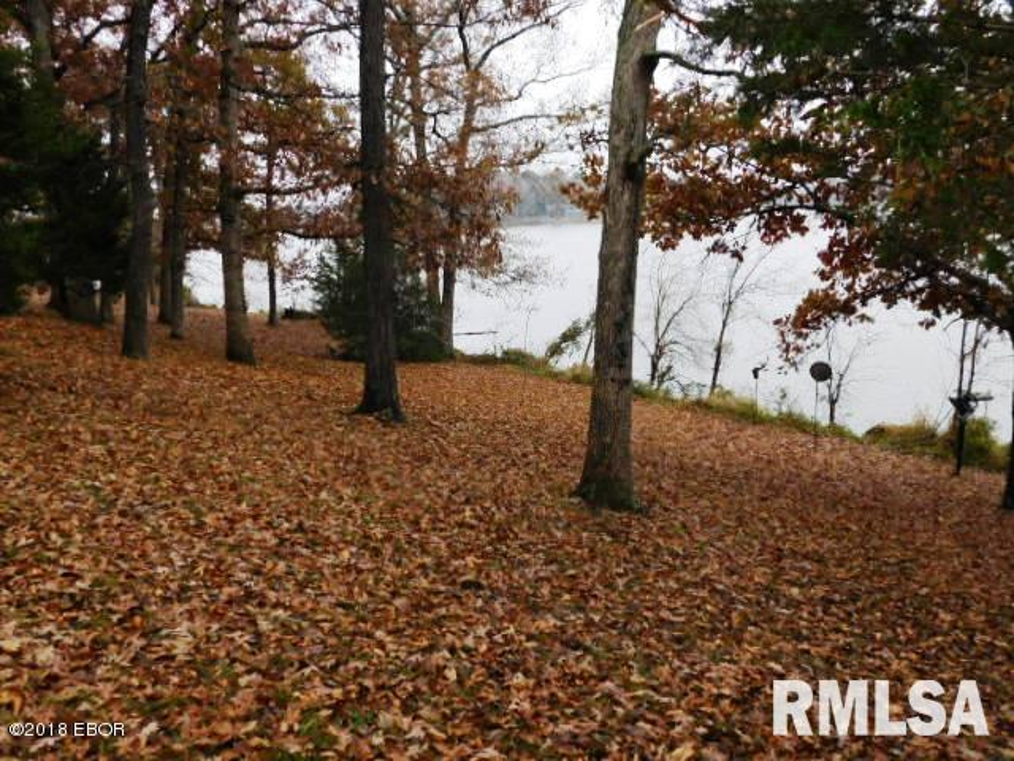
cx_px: 507
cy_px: 380
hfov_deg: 60.0
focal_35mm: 30
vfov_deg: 46.8
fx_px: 879
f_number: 3.2
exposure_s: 1/100
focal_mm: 5.3
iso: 125
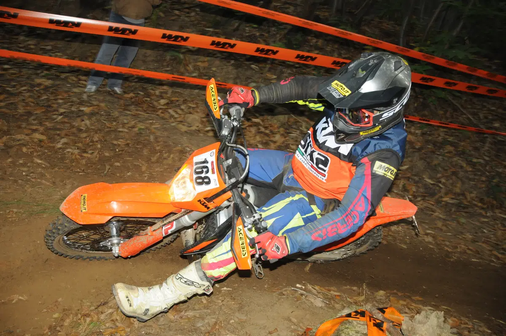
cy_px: 168
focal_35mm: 27
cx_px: 253
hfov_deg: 67.4
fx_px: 379
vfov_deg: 47.8
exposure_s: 1/250
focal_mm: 18
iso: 800
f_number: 3.5
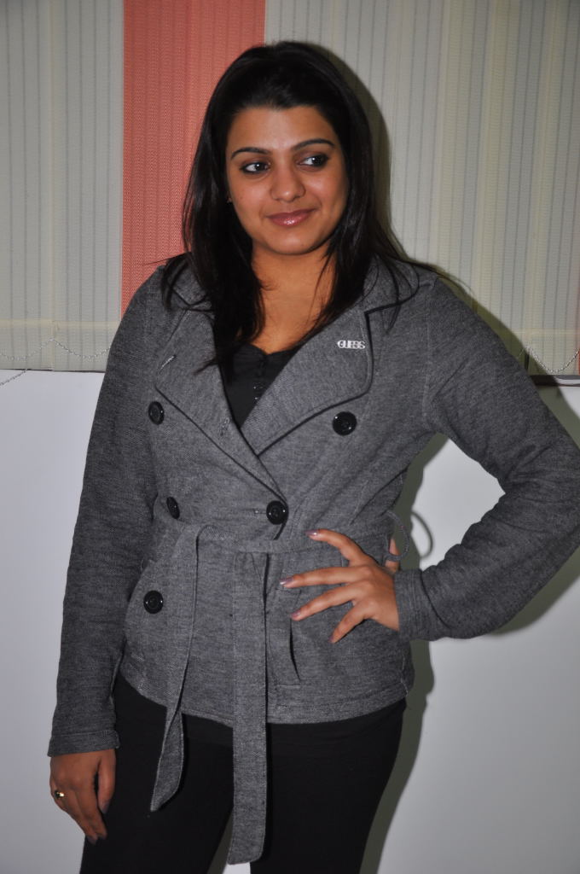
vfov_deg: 38.9
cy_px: 437
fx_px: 1236
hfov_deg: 26.4
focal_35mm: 51
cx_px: 290
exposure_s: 1/100
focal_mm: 34
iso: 400
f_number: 5
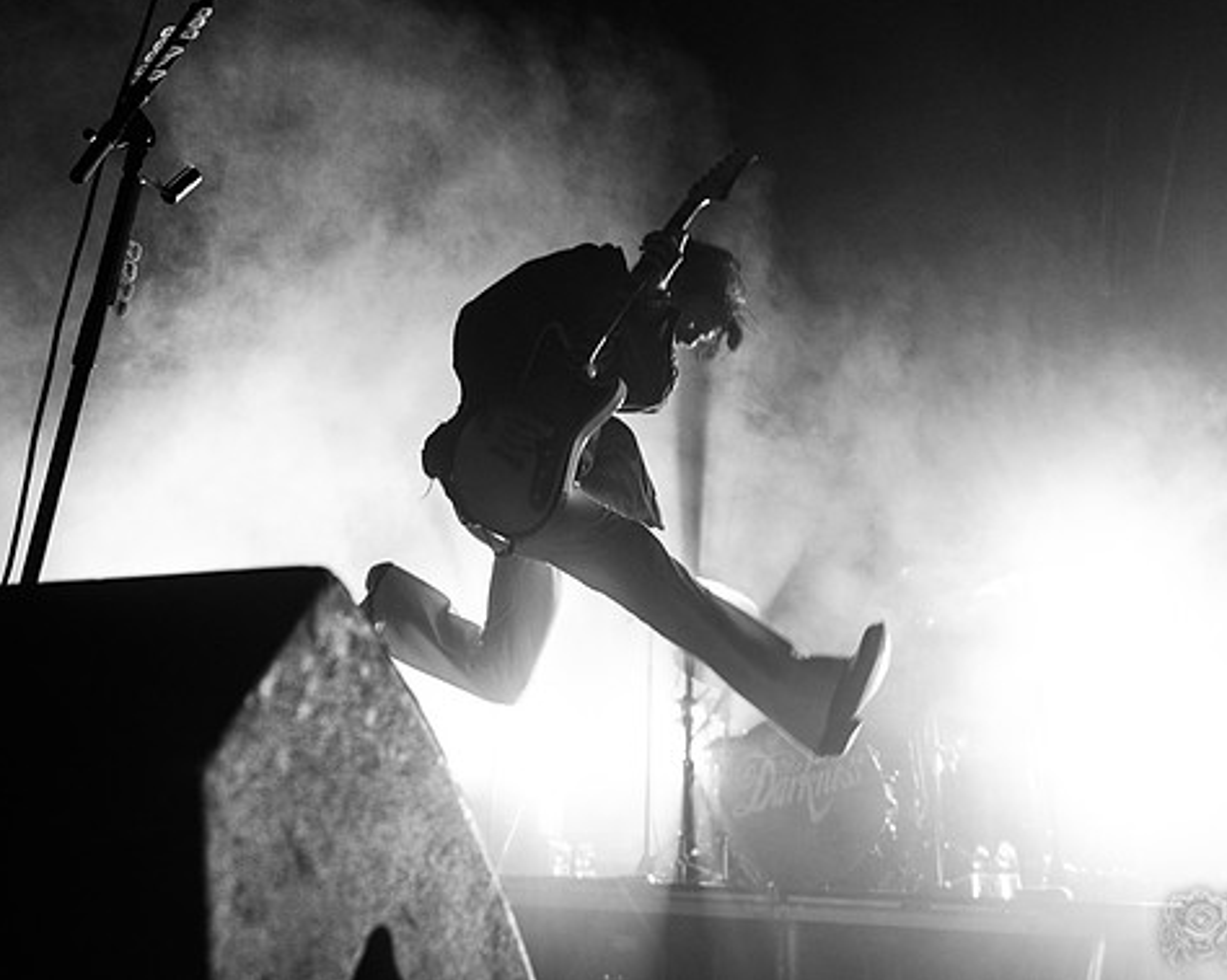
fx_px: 1271
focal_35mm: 35
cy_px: 357
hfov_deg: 51.3
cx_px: 514
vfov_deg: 41.8
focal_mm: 24
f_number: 3.2
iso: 2500
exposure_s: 1/250
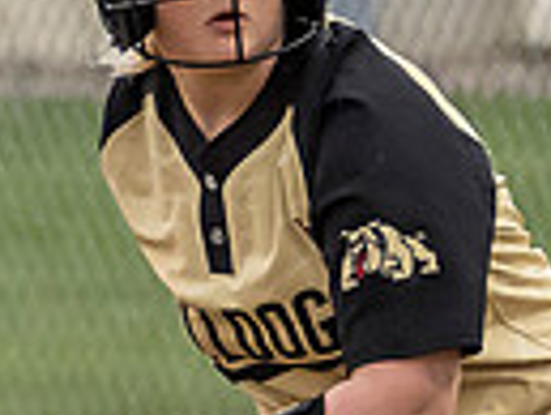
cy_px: 193
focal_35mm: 1942
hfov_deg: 1.0
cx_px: 198
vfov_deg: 0.8
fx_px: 30941
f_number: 4
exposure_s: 1/1000
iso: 1600
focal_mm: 156
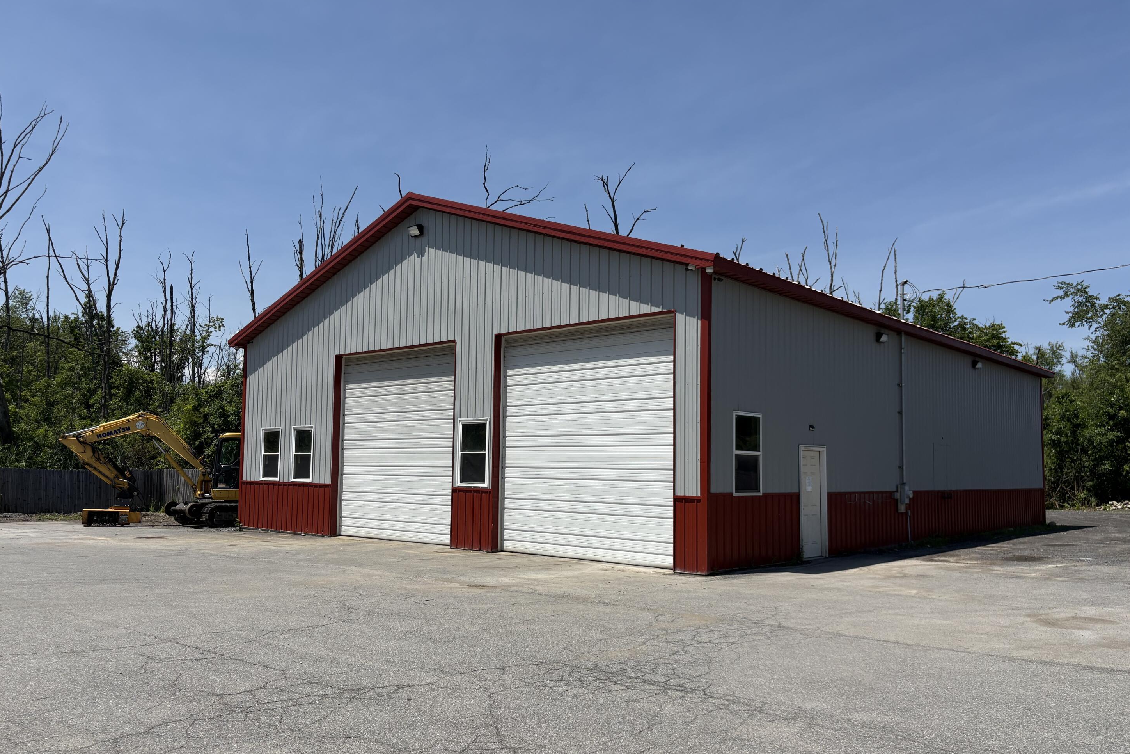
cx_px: 546
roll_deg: -0.3
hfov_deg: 65.5
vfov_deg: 46.4
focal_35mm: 28
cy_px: 409
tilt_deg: +4.7
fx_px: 879
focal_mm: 5.96
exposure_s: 1/5814
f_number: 1.6
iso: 50
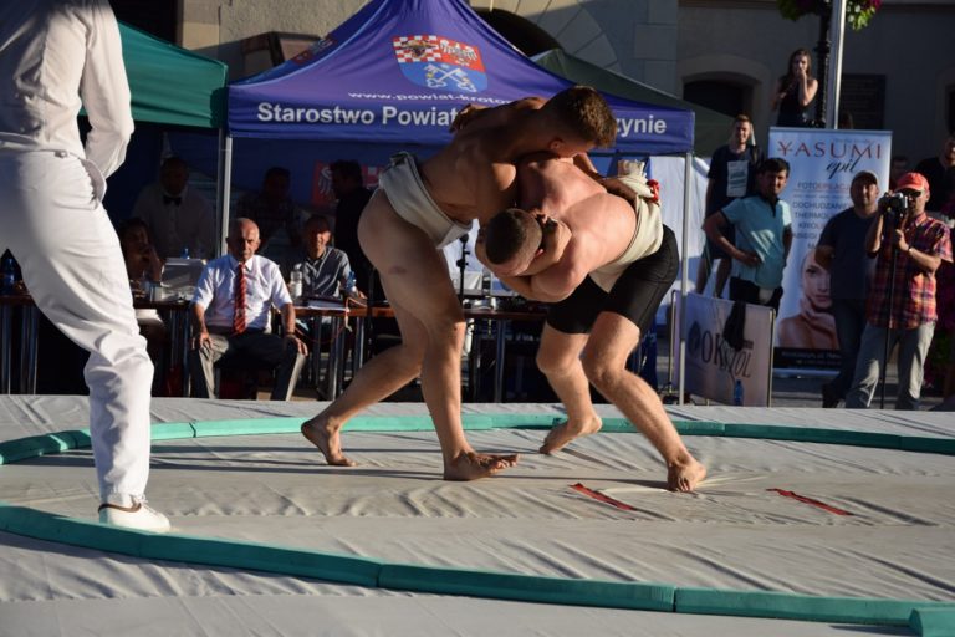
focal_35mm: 99
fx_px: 2626
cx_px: 478
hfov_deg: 20.6
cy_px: 318
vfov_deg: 13.8
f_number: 5.6
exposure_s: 1/1600
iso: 400
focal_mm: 66
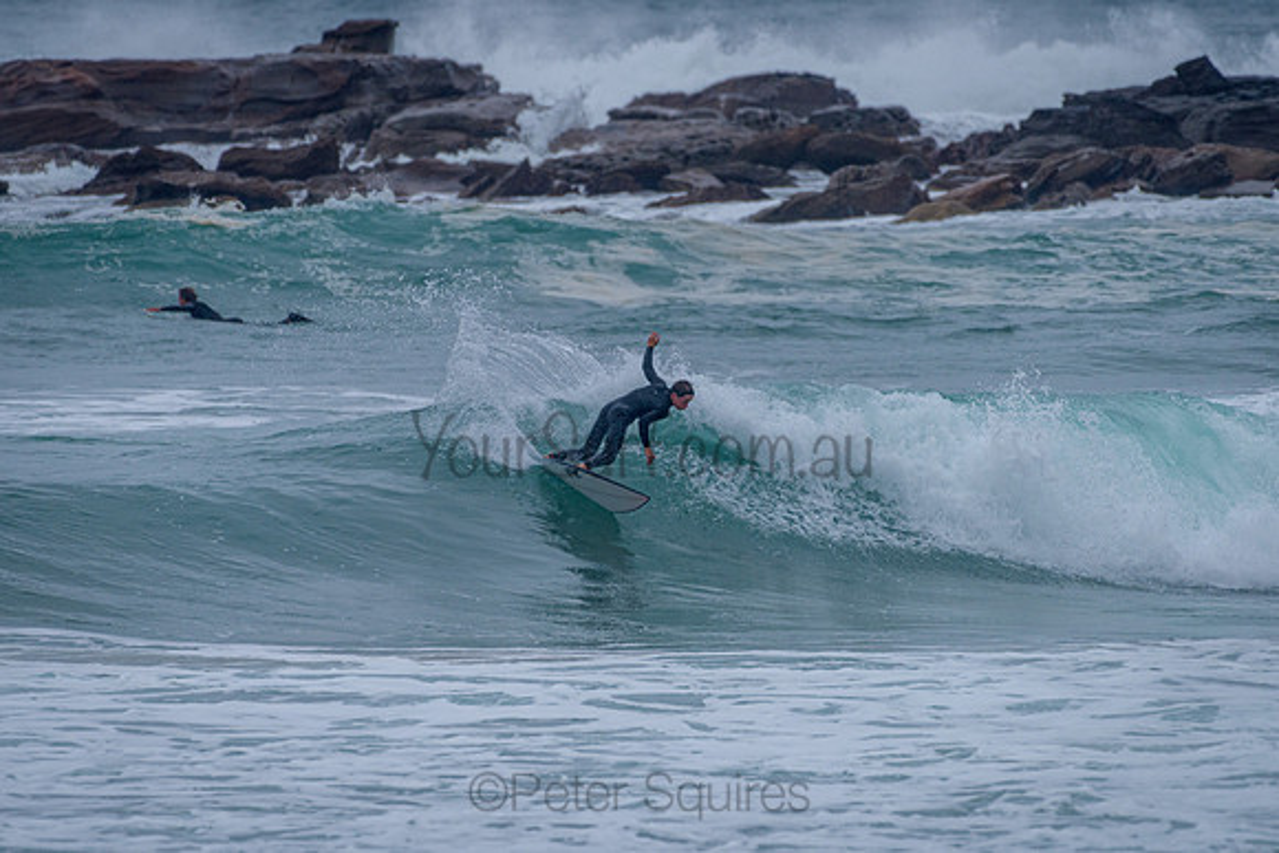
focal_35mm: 613
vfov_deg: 2.2
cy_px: 426
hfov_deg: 3.4
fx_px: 21766
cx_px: 640
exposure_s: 1/2000
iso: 450
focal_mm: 500
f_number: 5.6
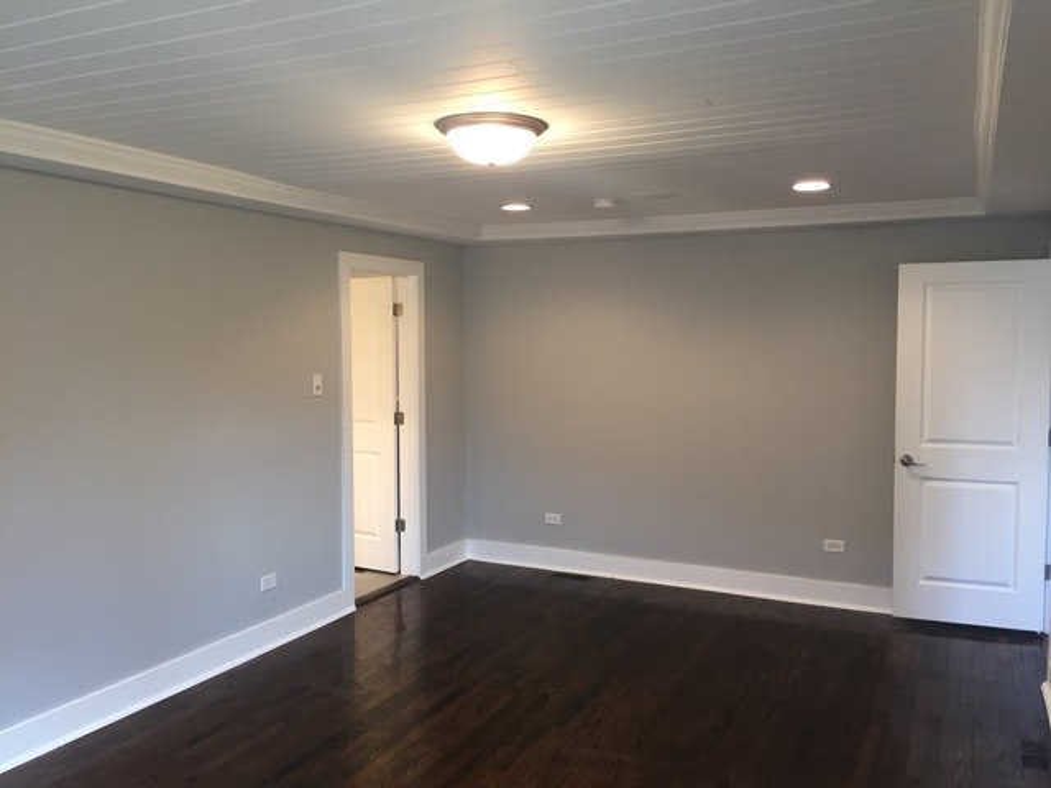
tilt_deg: -3.0
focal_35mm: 29
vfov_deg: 48.2
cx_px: 526
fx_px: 880
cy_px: 394
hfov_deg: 61.7
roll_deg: +0.4
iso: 80
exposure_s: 1/30
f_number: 2.2
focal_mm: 4.15
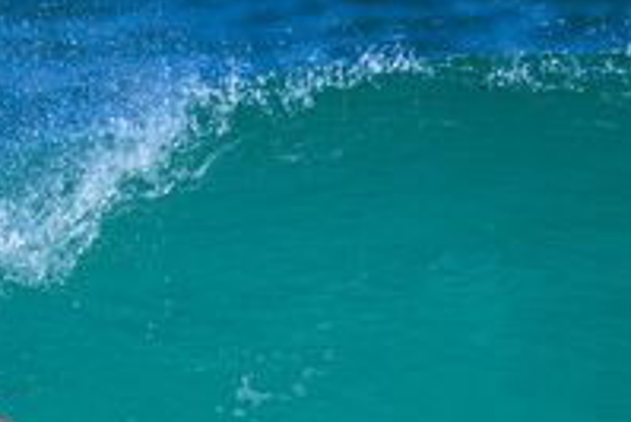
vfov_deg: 0.4
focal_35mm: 3199
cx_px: 96
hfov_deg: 0.6
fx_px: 56110
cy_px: 519
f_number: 6.3
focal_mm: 800
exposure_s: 1/2000
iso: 450
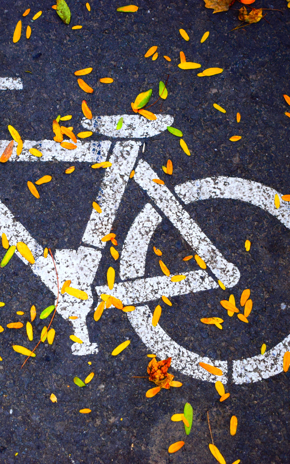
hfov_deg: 19.3
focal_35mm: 67
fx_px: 844
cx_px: 57
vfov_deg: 30.7
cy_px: 233
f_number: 5
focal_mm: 29
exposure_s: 1/100
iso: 800
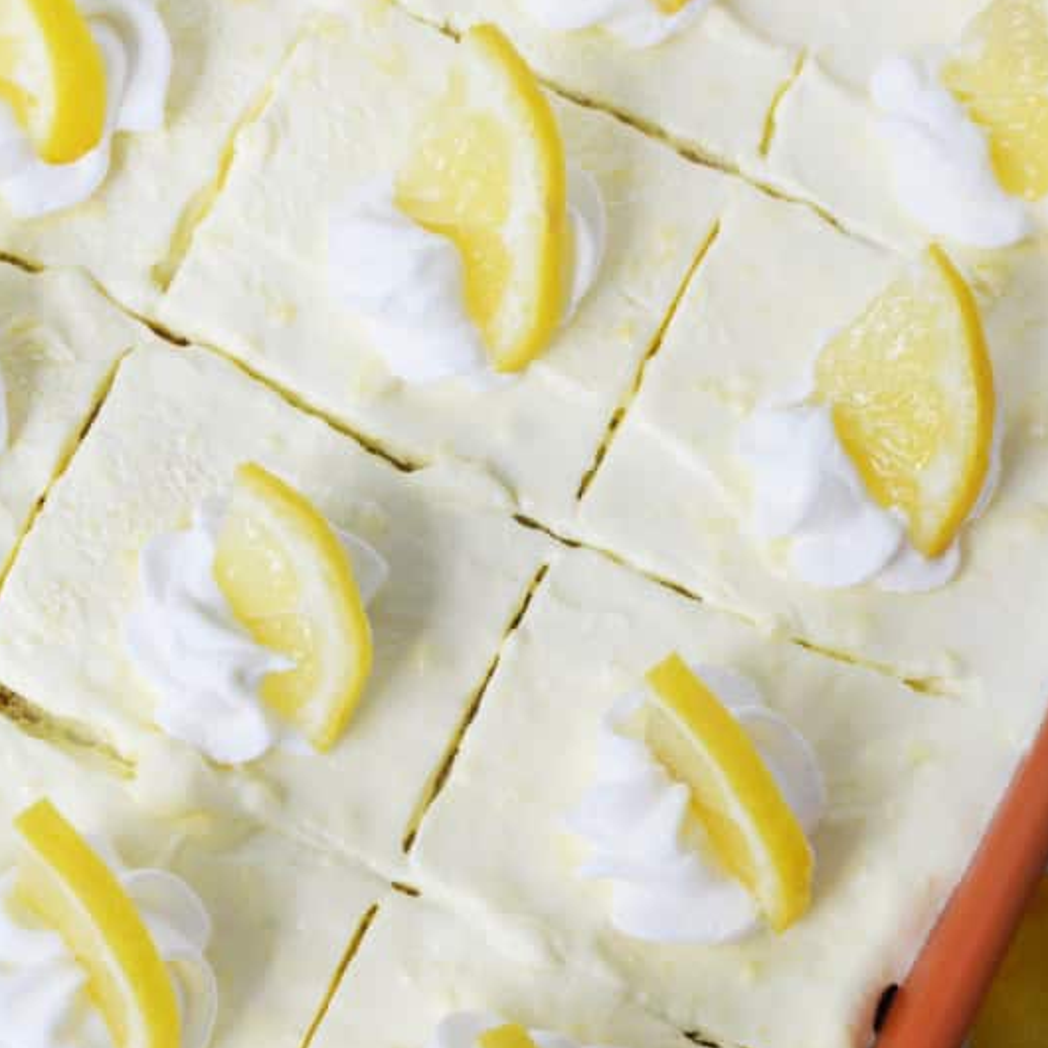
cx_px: 439
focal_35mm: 101
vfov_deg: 17.2
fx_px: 3458
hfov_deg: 17.2
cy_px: 708
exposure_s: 1/125
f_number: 5.6
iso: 400
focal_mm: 35
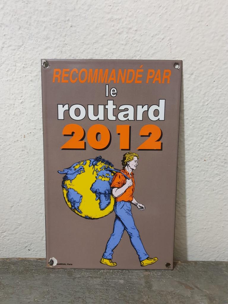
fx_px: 228
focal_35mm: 26
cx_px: 114
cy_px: 152
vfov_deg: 67.3
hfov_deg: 53.1
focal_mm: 4.3
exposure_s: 1/50
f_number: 1.5
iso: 320
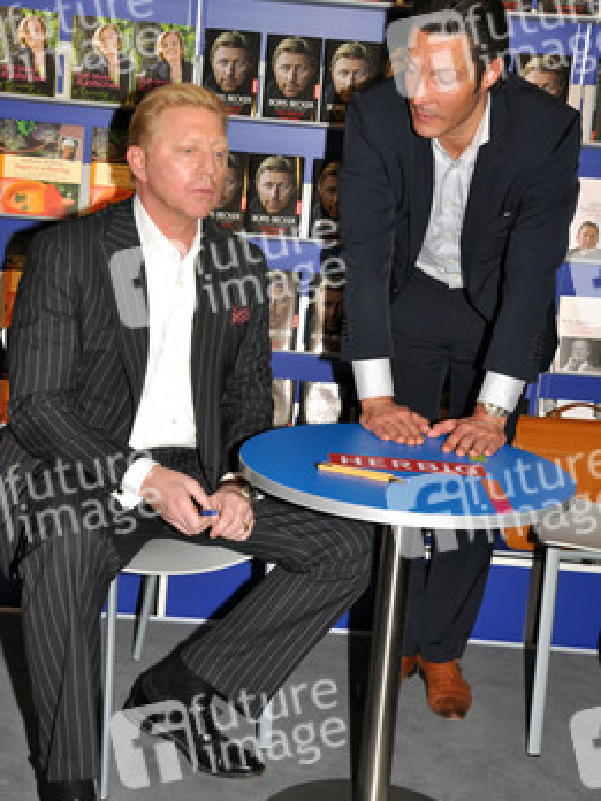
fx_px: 1458
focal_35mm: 63
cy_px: 389
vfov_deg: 30.7
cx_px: 296
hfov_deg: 23.3
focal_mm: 38
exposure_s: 1/200
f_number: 8
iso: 500
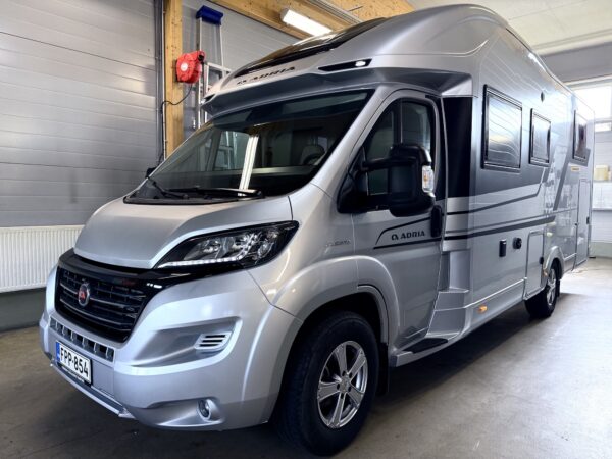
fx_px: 424
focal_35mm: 24
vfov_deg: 56.8
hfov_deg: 71.6
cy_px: 230
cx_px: 306
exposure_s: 1/100
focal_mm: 6.76
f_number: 1.78
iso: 200
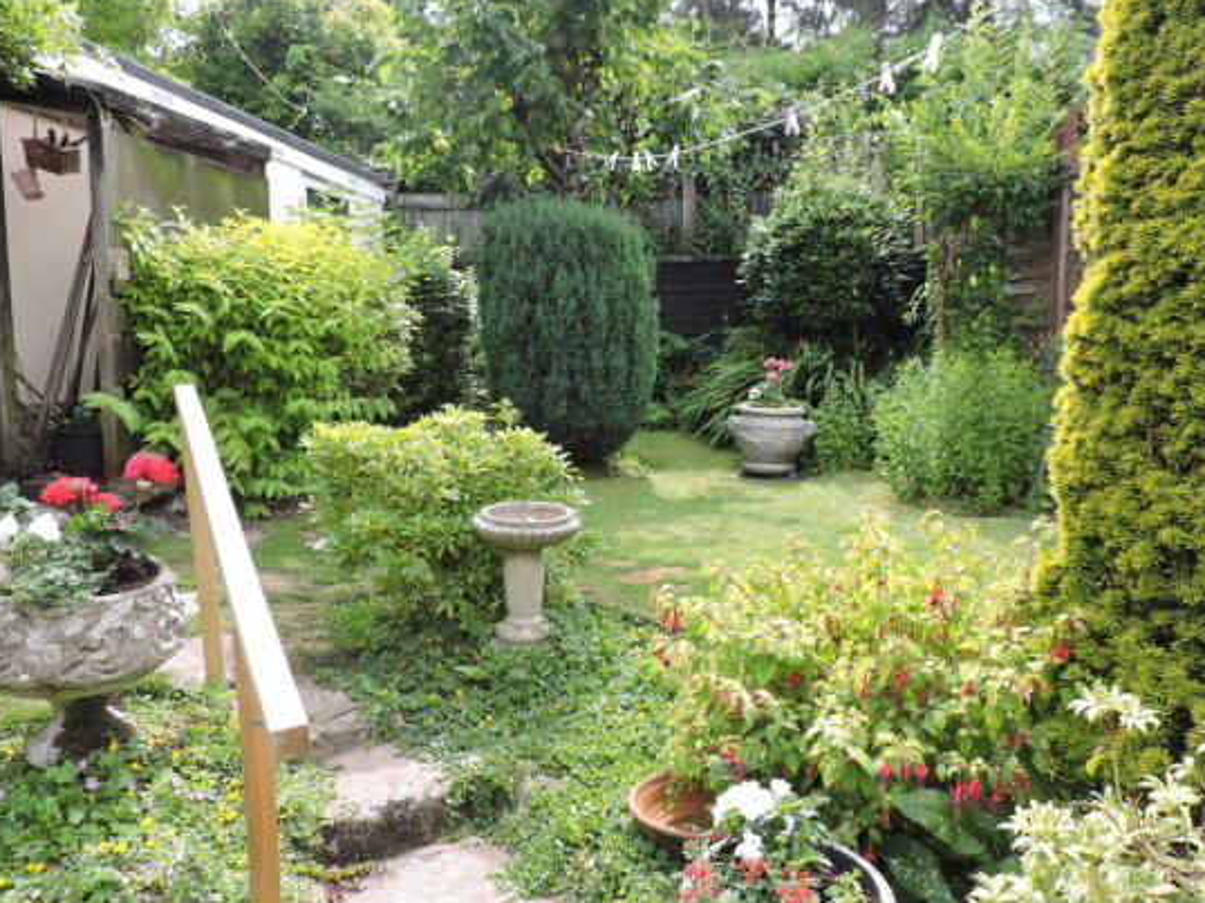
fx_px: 905
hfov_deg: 67.3
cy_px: 465
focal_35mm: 26
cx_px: 610
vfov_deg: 53.0
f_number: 3
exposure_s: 1/320
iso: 100
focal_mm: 4.3
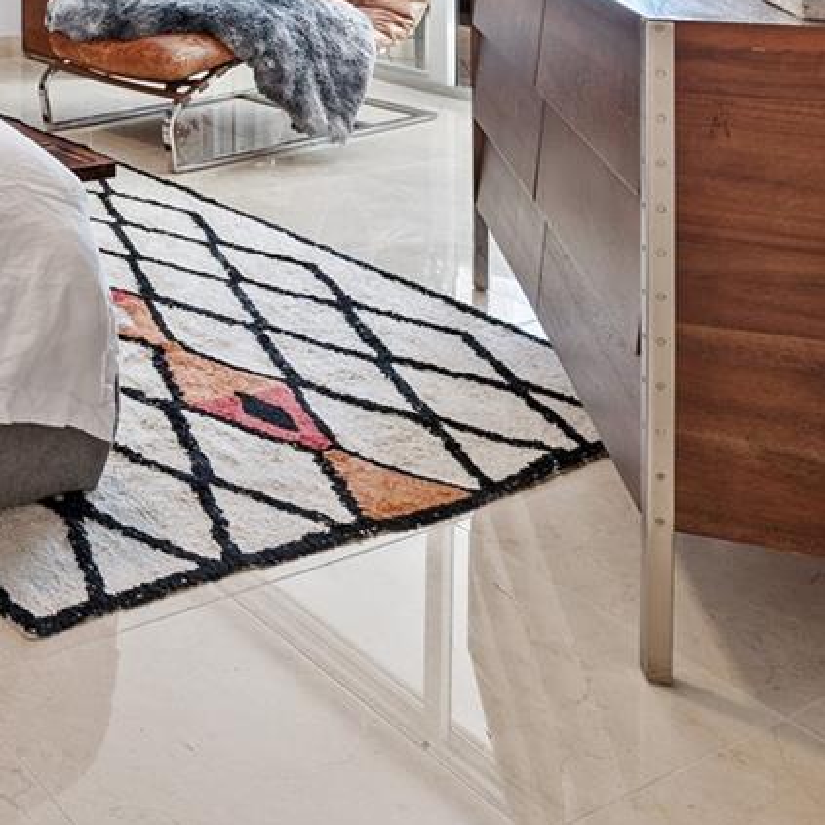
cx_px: -265
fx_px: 1213
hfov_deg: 29.6
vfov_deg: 31.0
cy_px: -188
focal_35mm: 45
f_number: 8
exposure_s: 1/5
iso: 200
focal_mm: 14
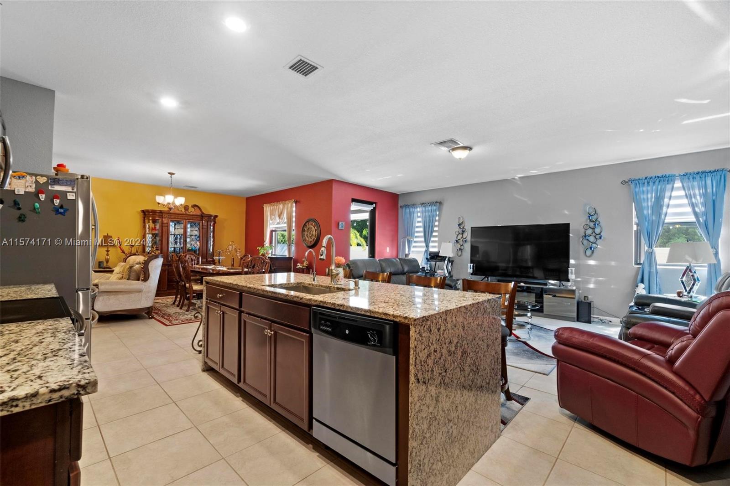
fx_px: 304
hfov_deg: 100.4
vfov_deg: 77.3
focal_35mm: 15
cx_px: 365
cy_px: 243
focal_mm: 10
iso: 250
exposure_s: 1.6
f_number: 9
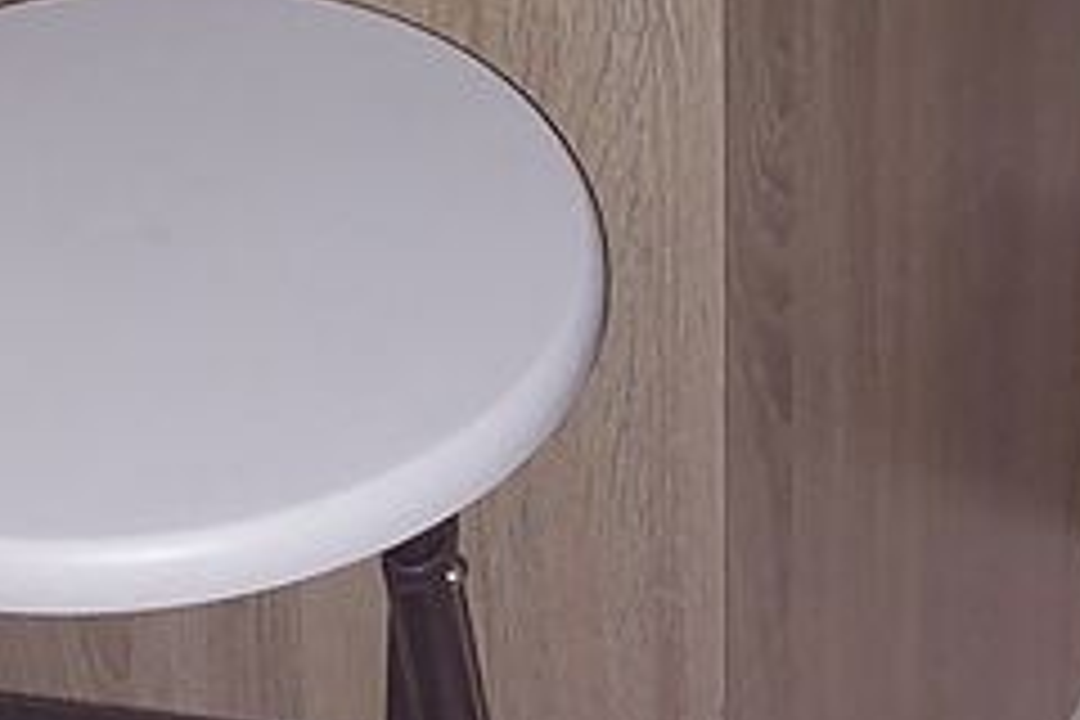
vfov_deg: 9.5
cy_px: -945
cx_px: 441
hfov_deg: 15.8
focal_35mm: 130
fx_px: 3900
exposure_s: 1/25
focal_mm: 4.6
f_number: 1.8
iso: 400
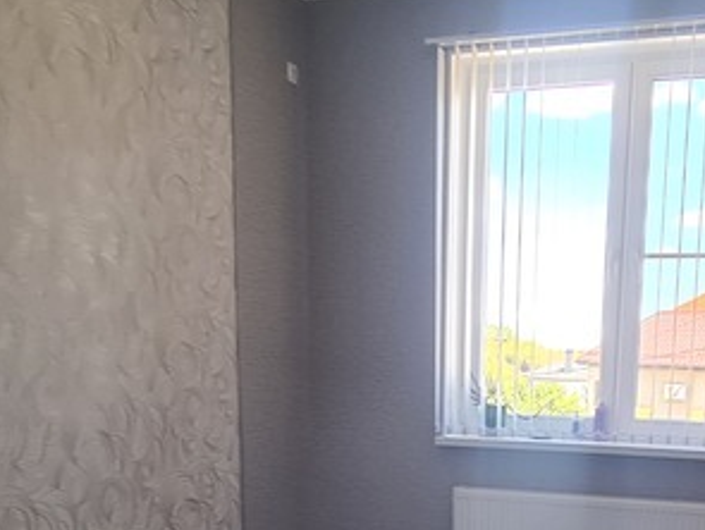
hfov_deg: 42.2
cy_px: 556
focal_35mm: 44
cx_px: 478
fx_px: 897
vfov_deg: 30.1
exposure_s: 1/50
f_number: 2.2
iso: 64
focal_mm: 2.2
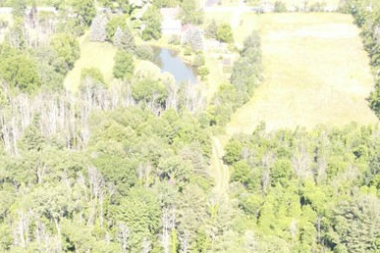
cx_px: 144
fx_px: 697
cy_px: 359
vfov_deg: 18.6
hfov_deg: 30.4
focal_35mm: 66
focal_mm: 4.5
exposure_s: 1/100
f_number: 2.8
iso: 100
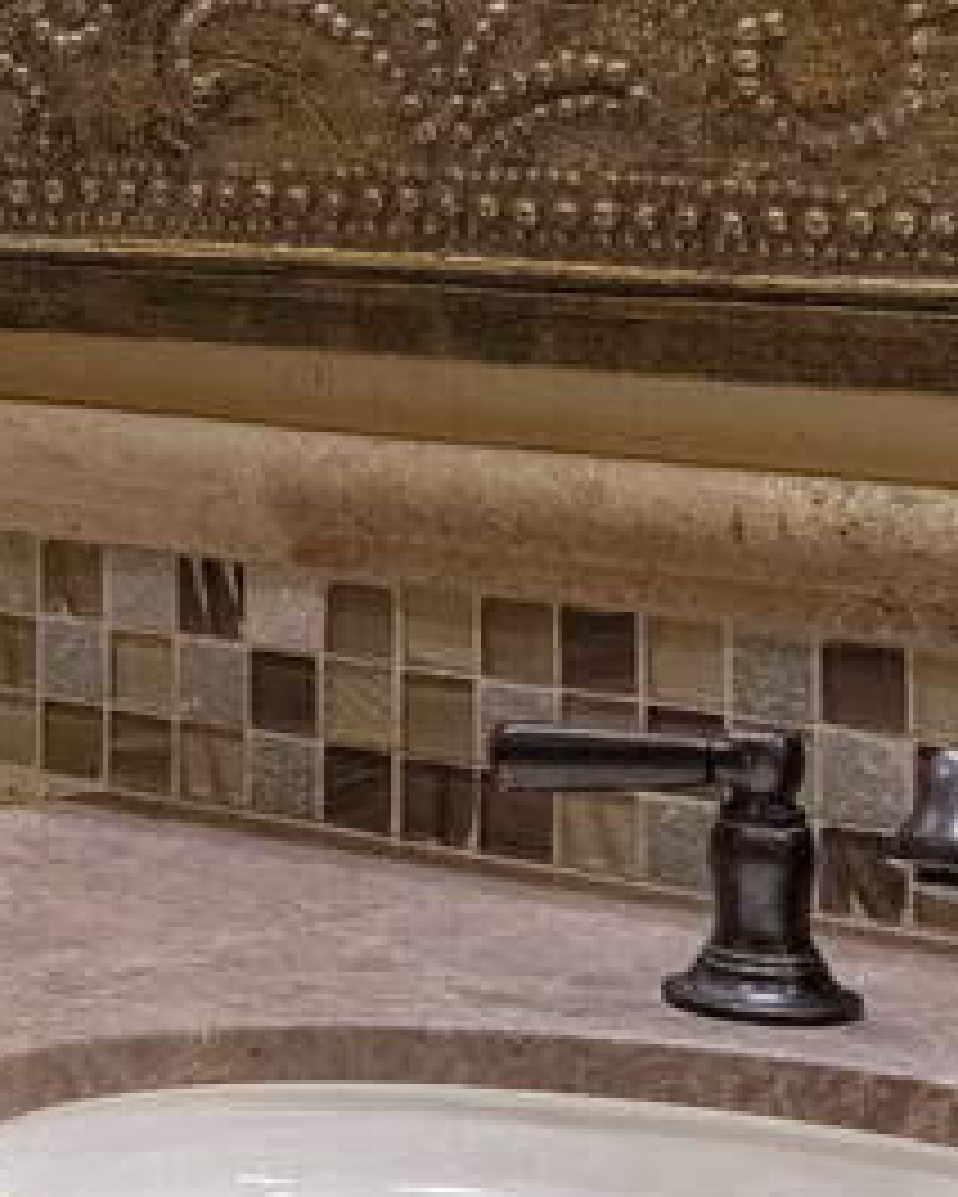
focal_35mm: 113
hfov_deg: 11.6
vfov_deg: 16.7
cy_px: 72
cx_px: -1201
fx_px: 4003
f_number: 9
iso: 200
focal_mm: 16
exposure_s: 1/60
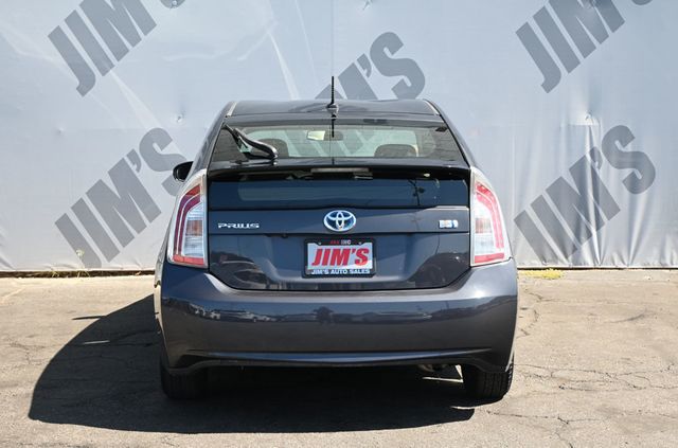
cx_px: 339
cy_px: 224
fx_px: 1071
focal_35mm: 57
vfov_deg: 23.6
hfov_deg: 35.1
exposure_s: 1/250
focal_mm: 38
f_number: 5.6
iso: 250
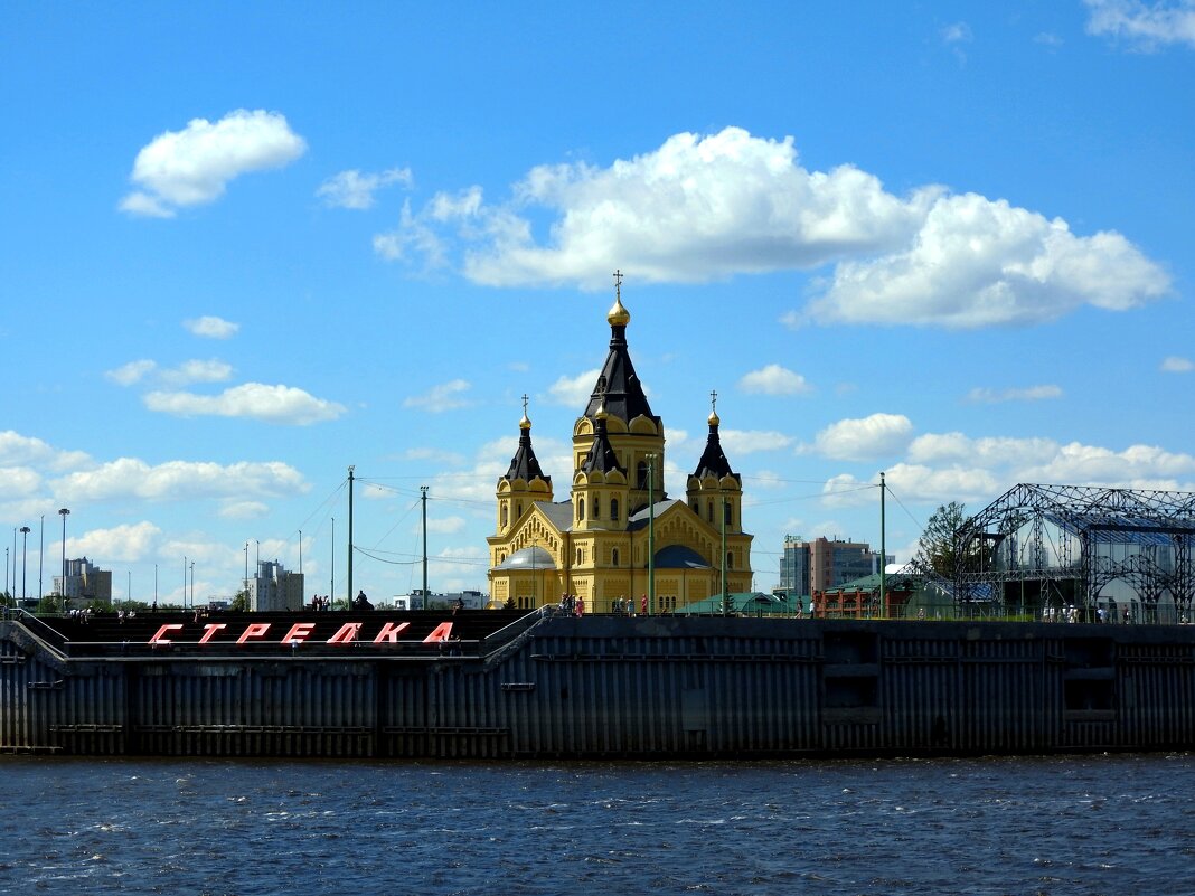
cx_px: 598
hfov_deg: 23.0
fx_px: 2934
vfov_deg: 17.4
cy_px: 448
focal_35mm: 85
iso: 100
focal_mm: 15.2
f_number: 4.5
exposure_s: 1/800
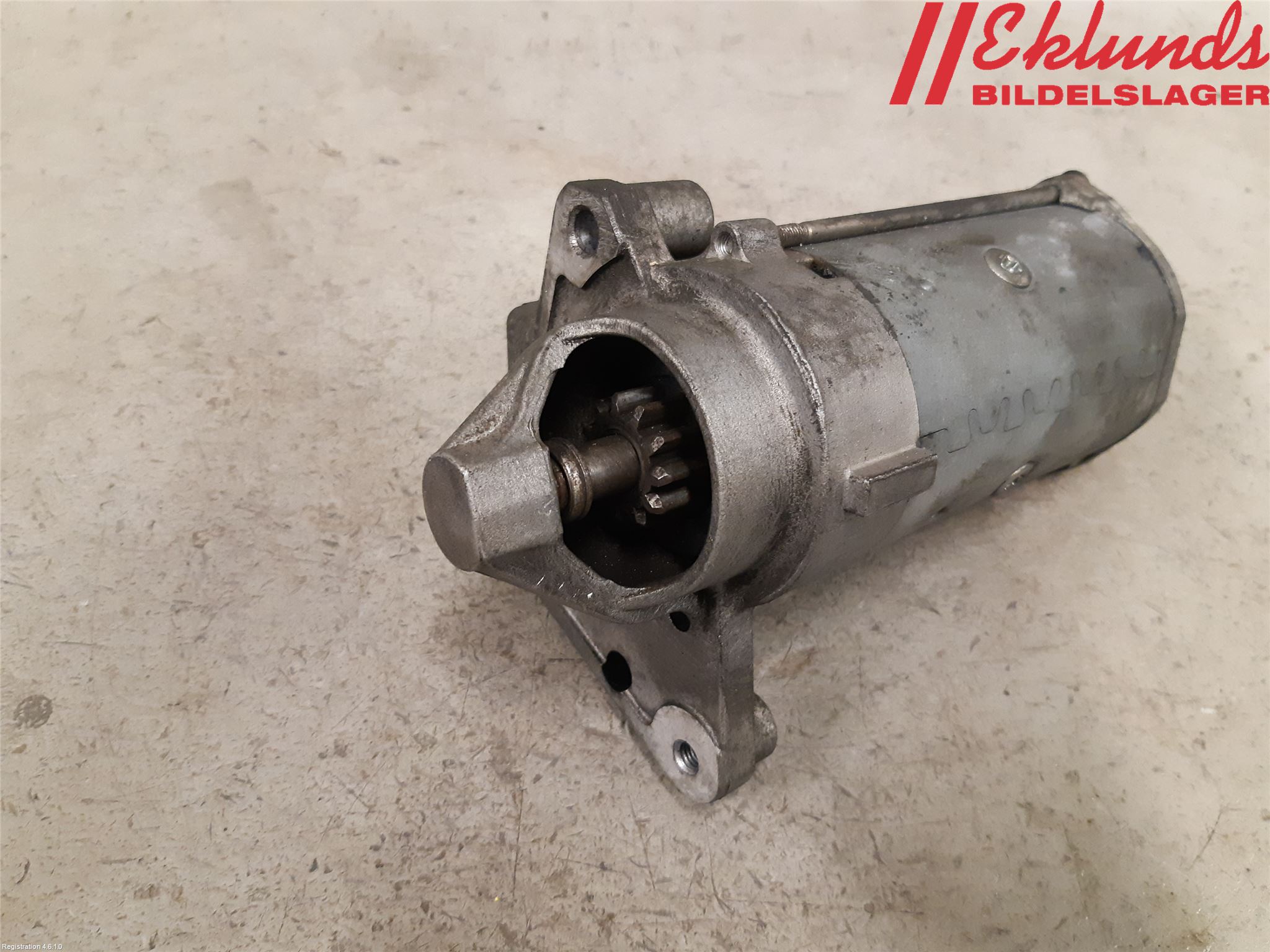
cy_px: 476
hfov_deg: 67.3
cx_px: 635
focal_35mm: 26
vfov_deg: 53.1
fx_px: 954
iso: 320
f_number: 1.7
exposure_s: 1/50
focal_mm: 3.93
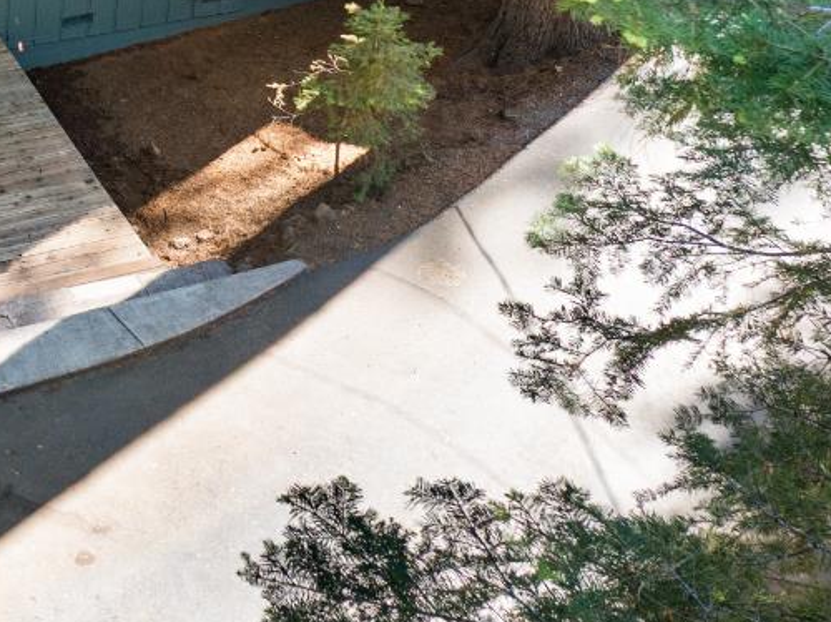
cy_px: -189
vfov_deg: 18.9
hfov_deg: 24.4
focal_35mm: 72
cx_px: -181
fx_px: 1727
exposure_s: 1/120
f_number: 2.8
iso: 360
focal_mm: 12.29
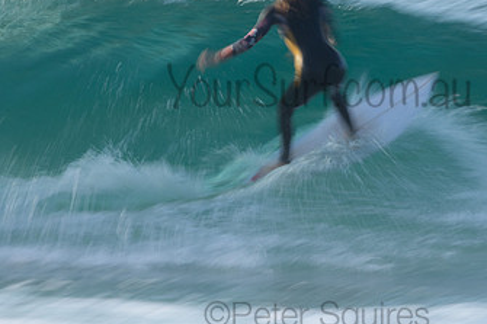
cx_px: 317
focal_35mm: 1300
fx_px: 17577
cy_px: 73
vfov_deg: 1.1
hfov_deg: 1.6
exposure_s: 1/20
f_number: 22
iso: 125
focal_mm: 500
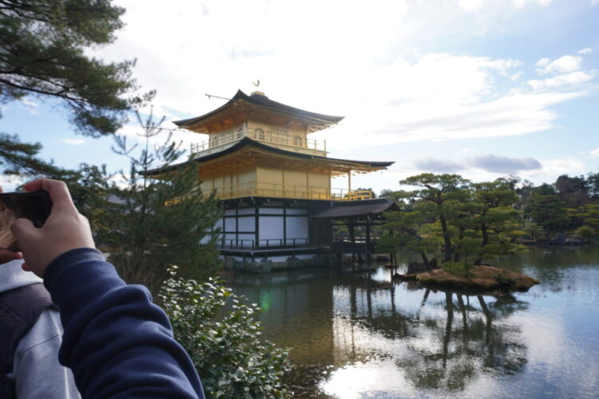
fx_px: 399
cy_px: 200
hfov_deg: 73.7
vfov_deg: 53.1
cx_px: 300
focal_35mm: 24
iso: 100
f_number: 8
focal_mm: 16
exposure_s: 1/250
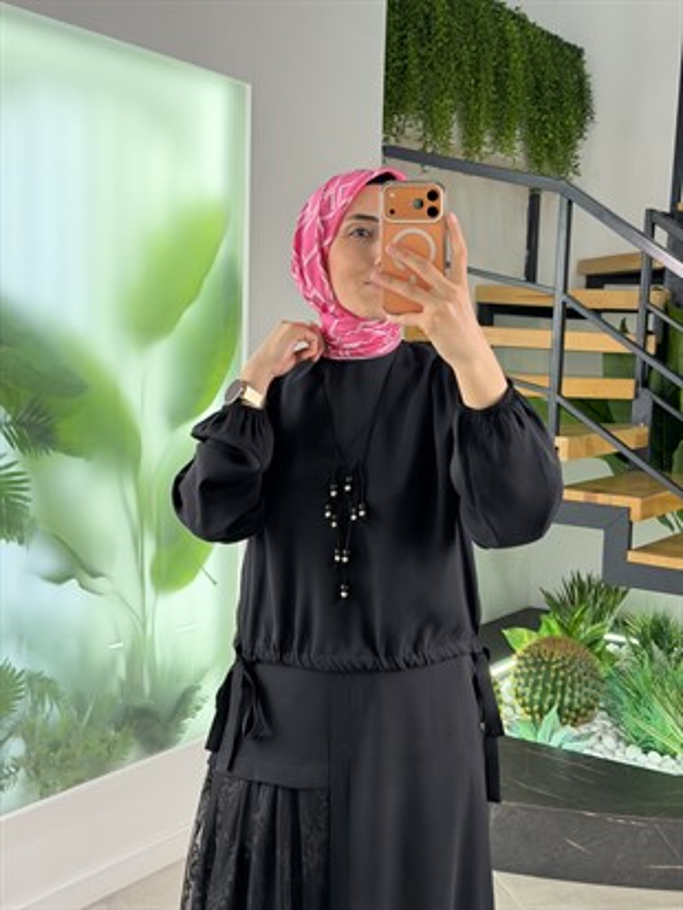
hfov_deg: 30.3
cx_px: 342
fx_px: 1262
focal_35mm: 48
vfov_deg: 39.6
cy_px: 455
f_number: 1.78
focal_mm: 6.76
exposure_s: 1/185
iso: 160
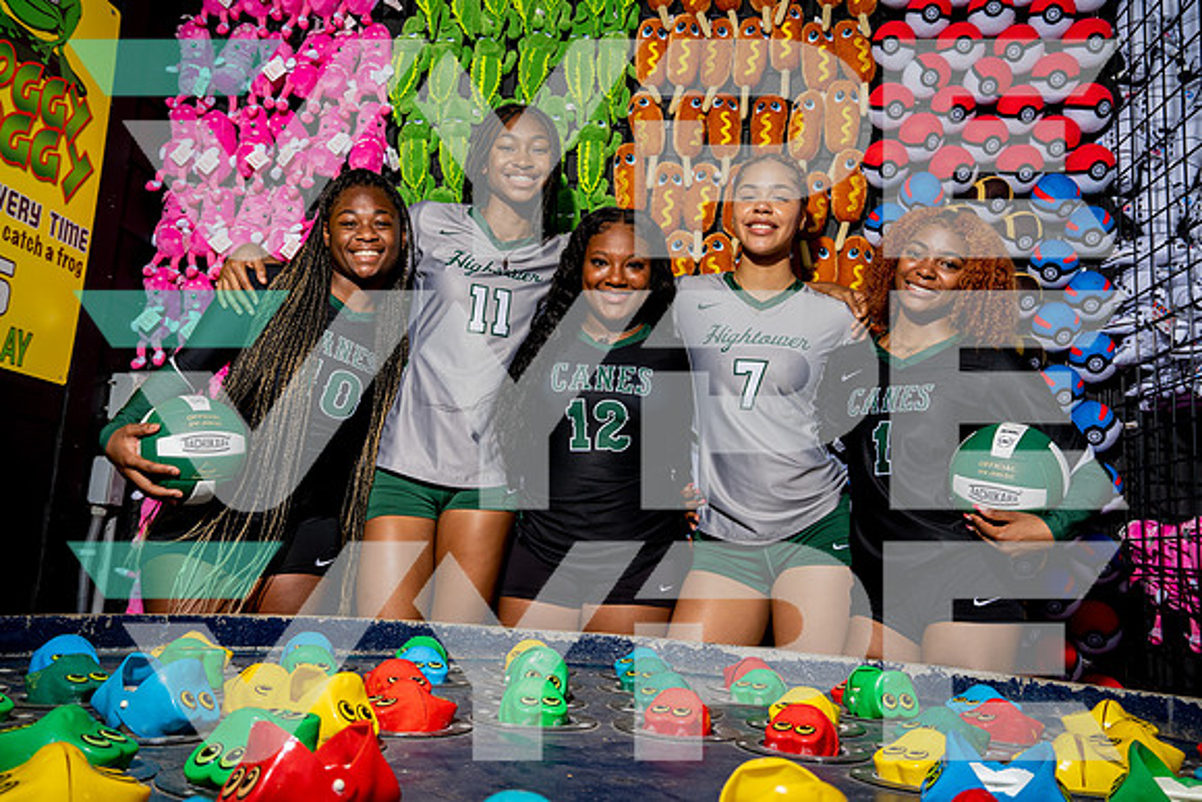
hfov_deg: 60.3
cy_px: 401
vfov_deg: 42.3
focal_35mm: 31
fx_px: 1035
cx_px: 601
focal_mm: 31
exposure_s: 1/250
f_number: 5.6
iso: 100
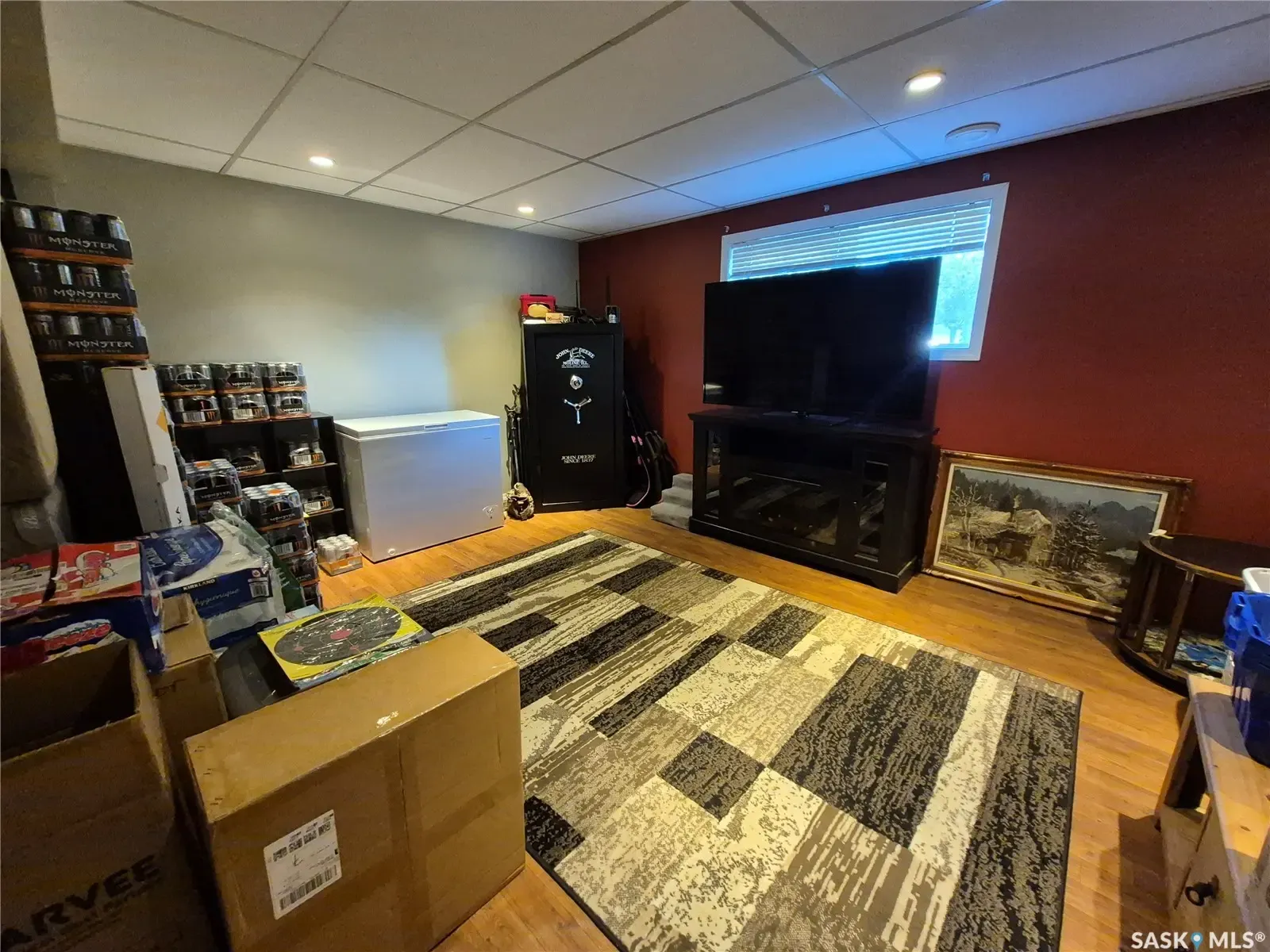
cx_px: 635
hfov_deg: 106.2
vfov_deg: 89.9
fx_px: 477
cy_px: 476
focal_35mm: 13
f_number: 2.2
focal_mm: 1.74
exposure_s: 1/60
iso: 800
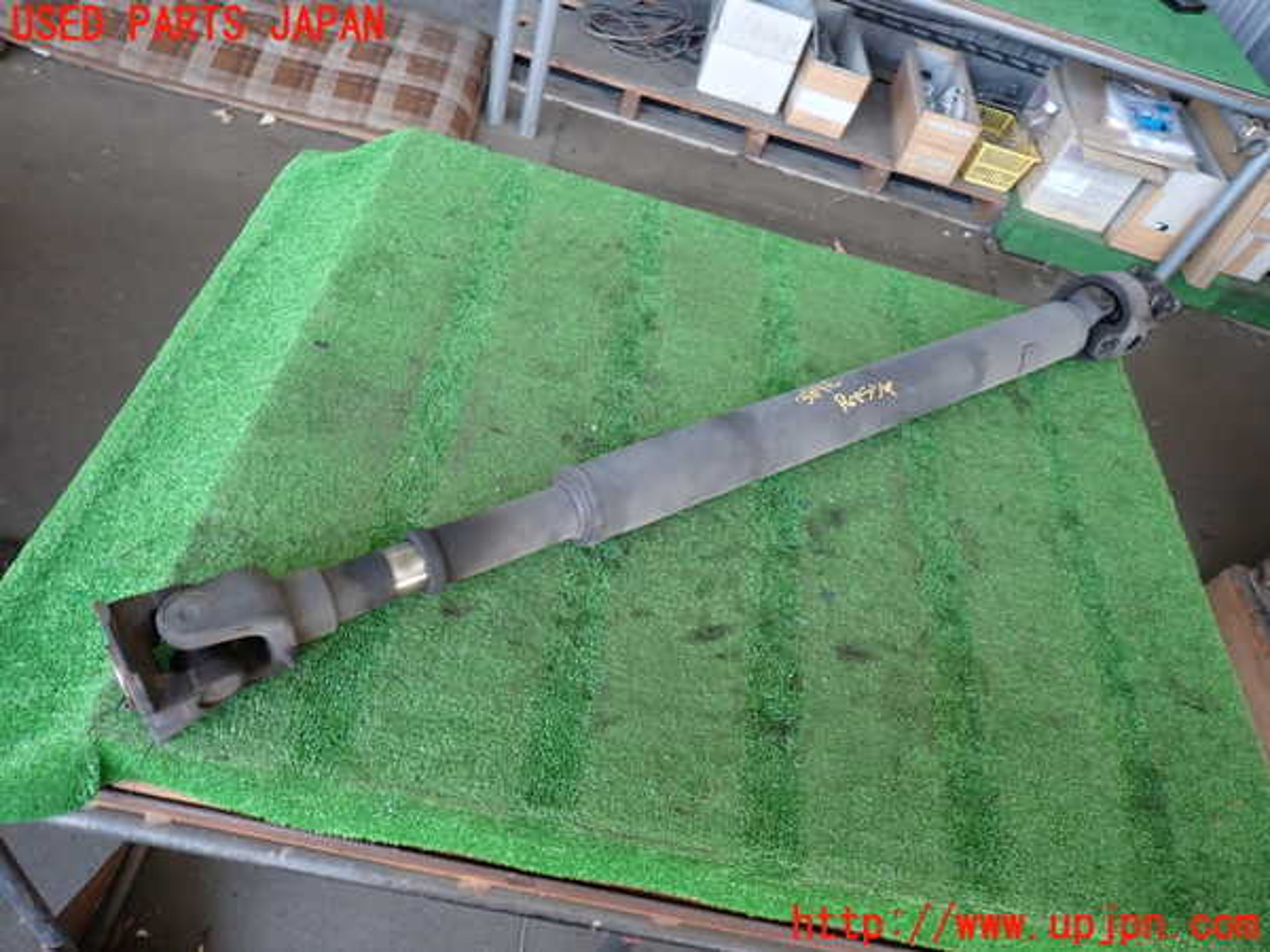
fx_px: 917
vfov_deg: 54.9
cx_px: 635
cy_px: 476
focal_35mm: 25
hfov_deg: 69.4
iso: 160
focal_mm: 4.5
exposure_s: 1/60
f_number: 2
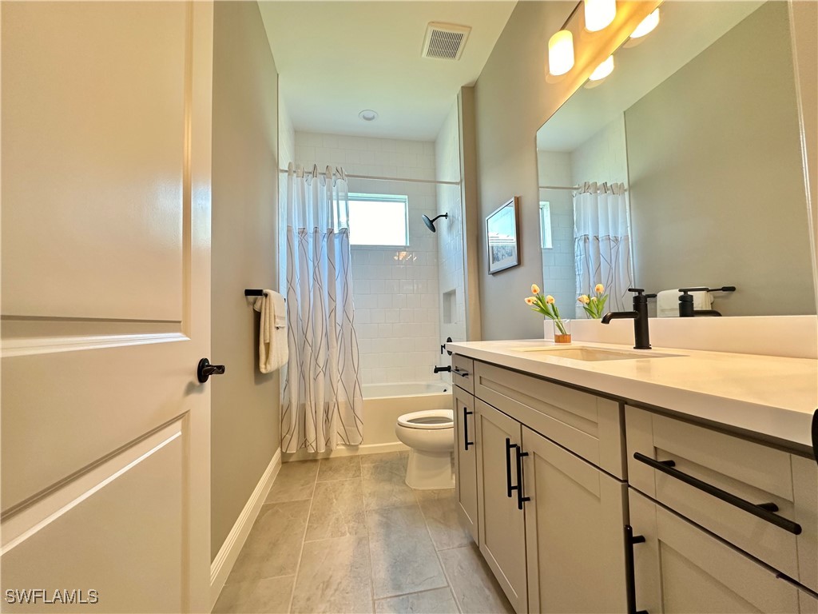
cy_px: 307
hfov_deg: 102.1
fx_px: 331
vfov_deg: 85.7
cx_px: 409
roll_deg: +1.0
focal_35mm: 14
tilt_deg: +2.2
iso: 160
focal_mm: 2.22
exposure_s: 1/60
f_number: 2.2
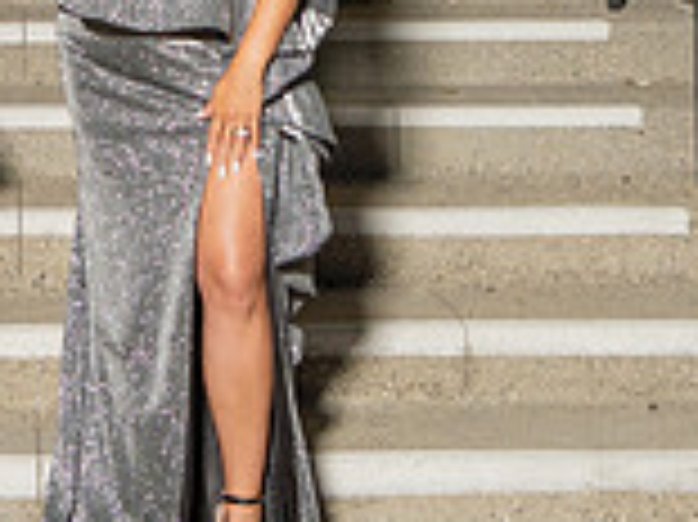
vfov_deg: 10.8
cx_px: -35
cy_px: -415
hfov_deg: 15.0
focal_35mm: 129
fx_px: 2599
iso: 400
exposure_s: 1/200
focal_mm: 24
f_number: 4
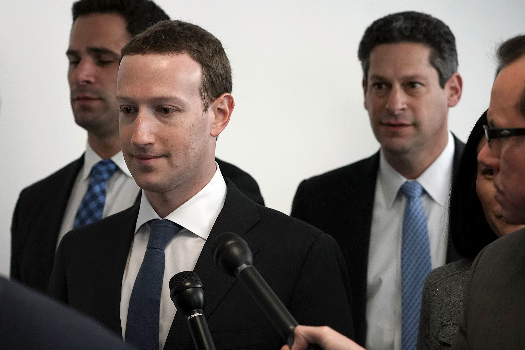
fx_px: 1458
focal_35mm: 100
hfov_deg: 20.4
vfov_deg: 13.7
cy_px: 175
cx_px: 262
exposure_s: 1/500
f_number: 5.6
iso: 3200
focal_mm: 100
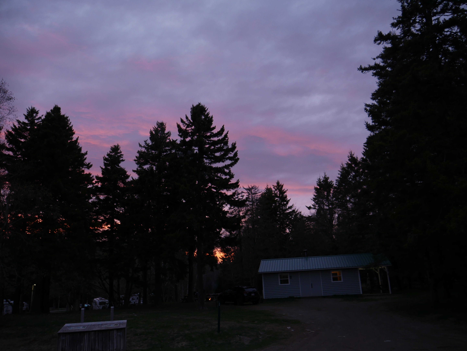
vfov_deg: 49.8
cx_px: 234
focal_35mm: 28
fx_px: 378
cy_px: 176
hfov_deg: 63.4
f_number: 4
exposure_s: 1/20
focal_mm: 14
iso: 200
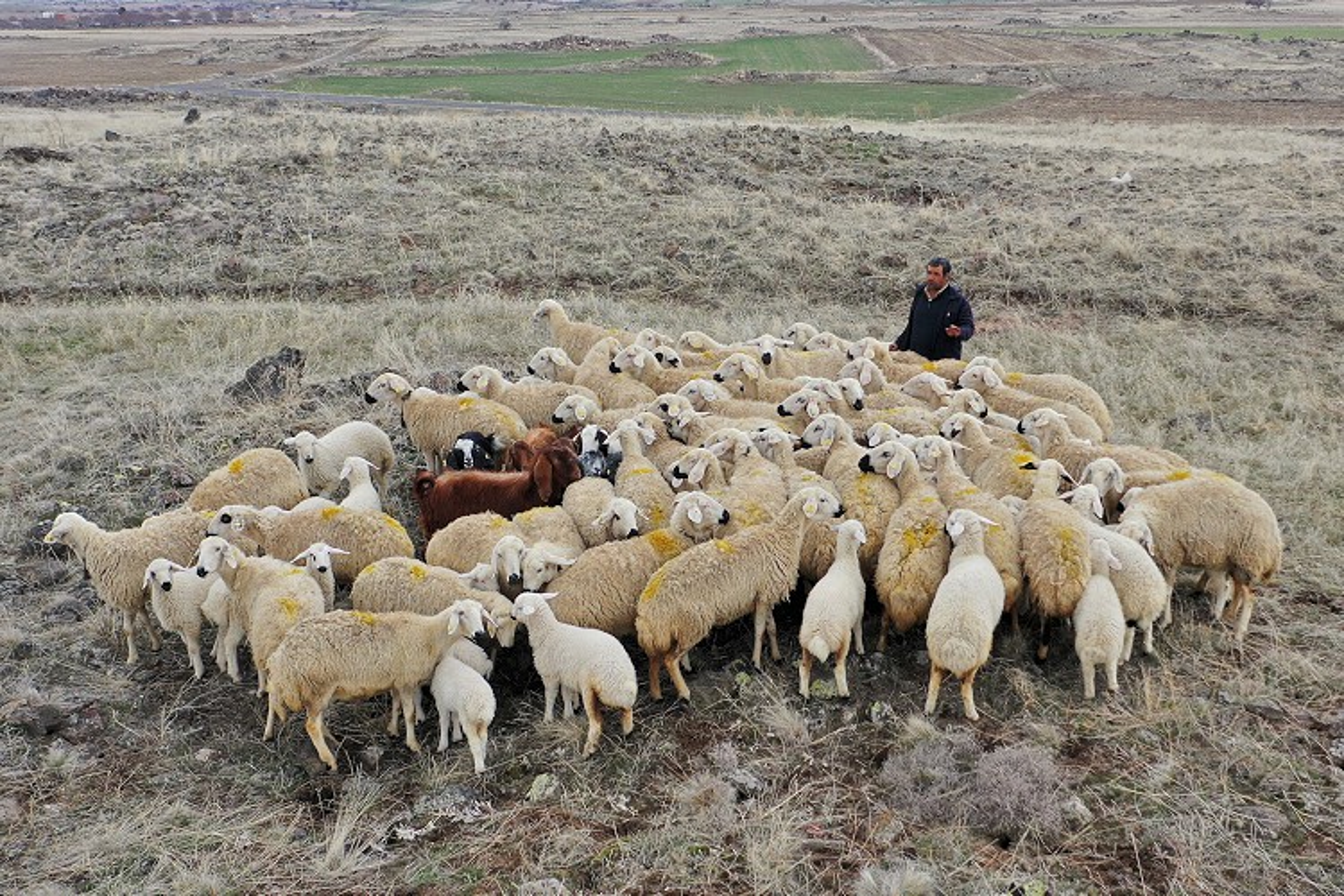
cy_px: 448
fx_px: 1045
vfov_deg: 46.4
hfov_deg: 65.5
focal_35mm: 28
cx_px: 672
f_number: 3.2
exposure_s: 1/640
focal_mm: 10.26
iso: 100
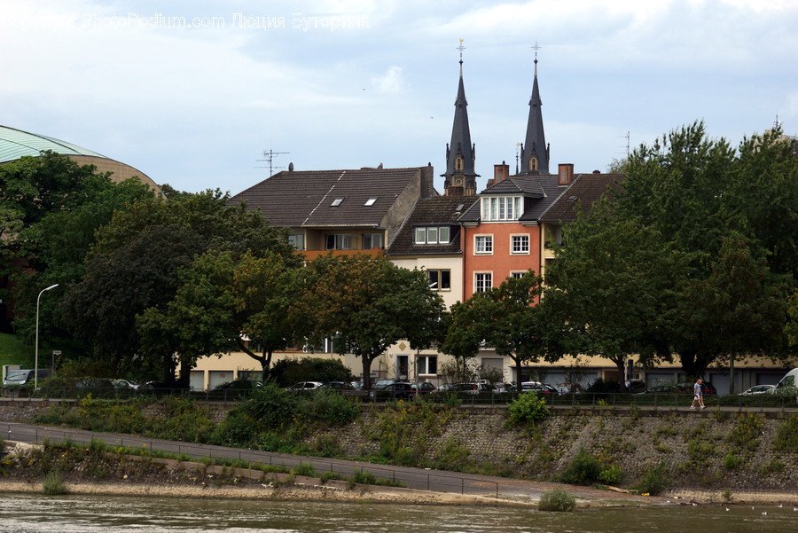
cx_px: 399
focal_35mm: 158
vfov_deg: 8.7
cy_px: 266
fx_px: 3493
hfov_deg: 13.0
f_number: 4.5
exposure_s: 1/800
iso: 100
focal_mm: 105
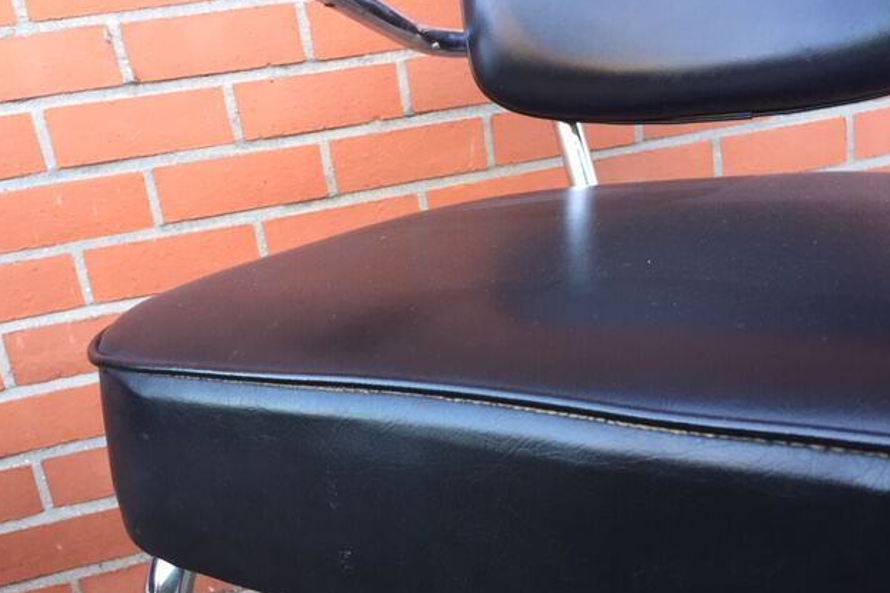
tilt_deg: -14.1
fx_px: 766
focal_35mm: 31
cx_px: 440
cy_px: 291
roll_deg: +8.4
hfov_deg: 60.3
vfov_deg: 42.3
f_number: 2.2
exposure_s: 1/33
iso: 64
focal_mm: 4.15
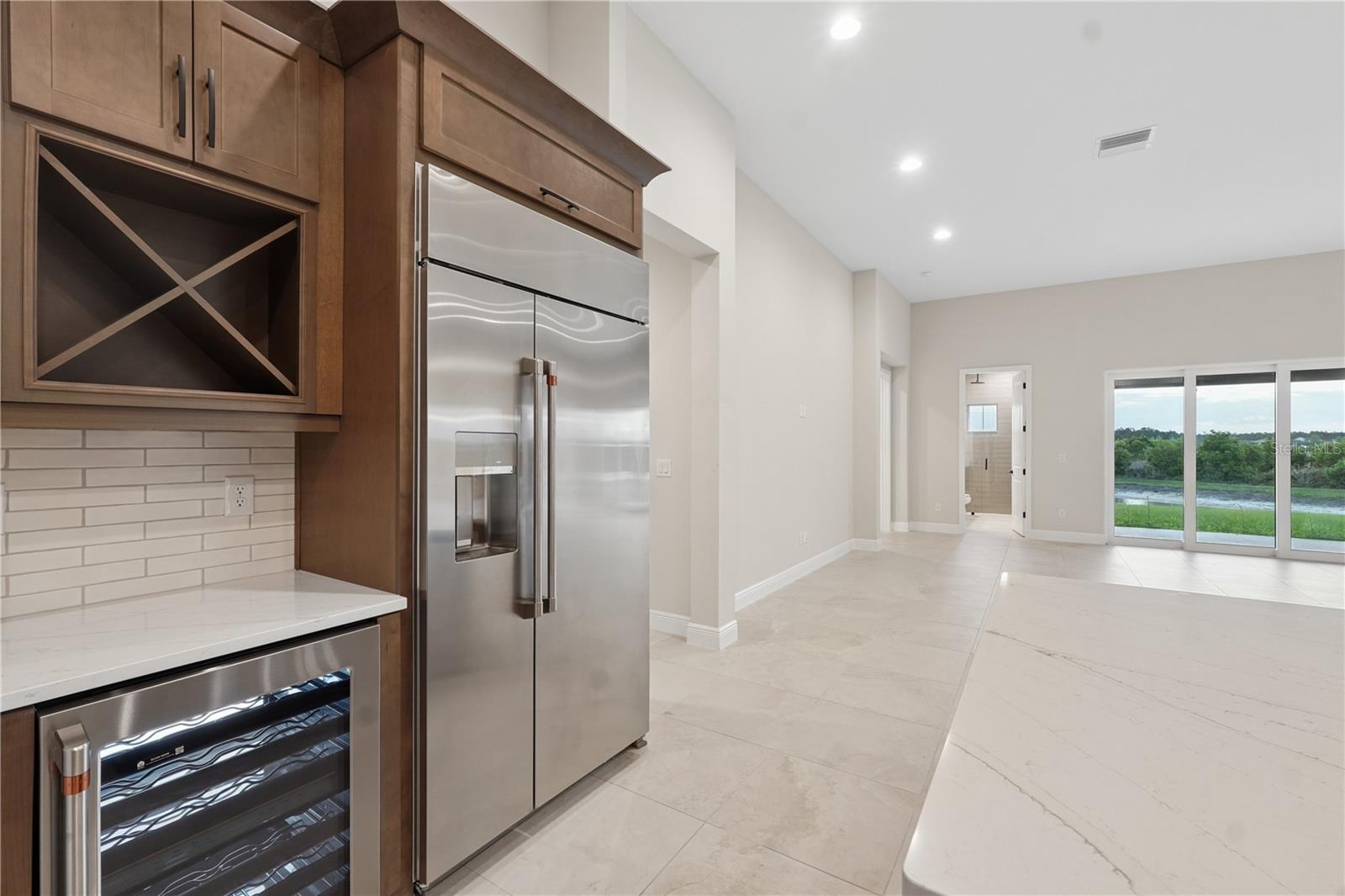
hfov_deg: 100.4
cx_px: 672
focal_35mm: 15
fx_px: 560
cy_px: 448
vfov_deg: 77.3
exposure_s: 1/8
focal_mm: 10
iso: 400
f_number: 8
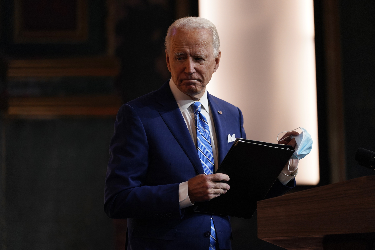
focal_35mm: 162
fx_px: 1687
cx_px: 188
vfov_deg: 8.5
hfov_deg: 12.7
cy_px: 125
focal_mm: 162
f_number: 2.8
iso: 1600
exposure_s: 1/400
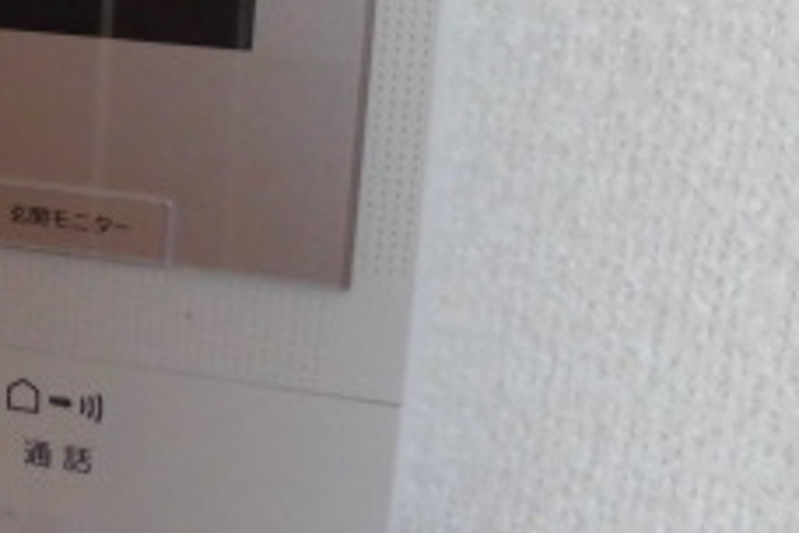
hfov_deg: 23.2
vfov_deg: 17.7
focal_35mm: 76
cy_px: 67
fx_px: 1687
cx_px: -277
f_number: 3.5
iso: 400
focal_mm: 4.6
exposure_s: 1/40
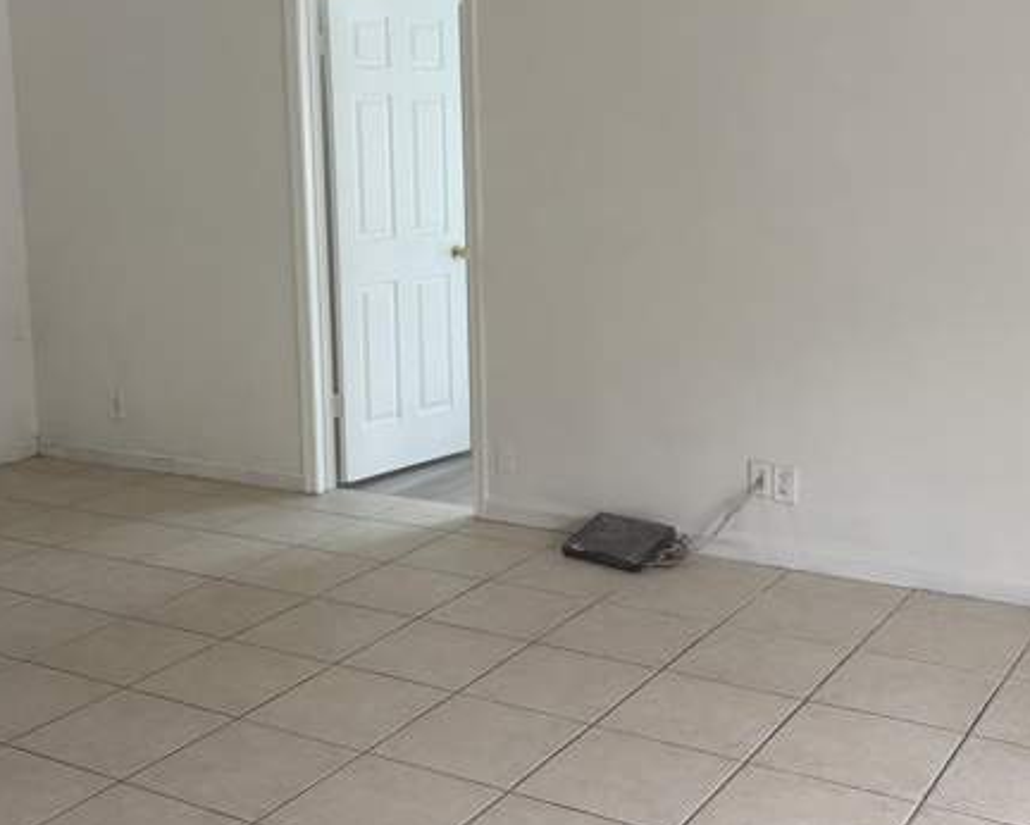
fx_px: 1433
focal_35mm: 47
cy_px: 274
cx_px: 470
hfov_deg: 39.5
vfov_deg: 31.8
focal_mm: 5.96
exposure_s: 1/121
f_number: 1.6
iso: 64
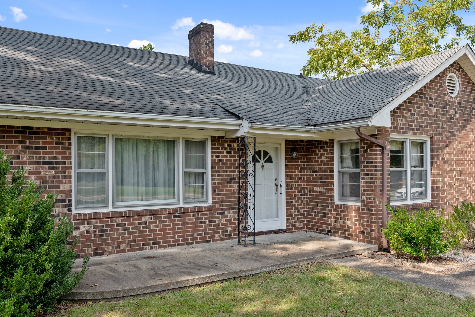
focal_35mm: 29
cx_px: 238
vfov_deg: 45.0
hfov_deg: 63.6
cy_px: 158
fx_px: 383
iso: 640
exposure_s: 1/1000
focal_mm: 29
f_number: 8
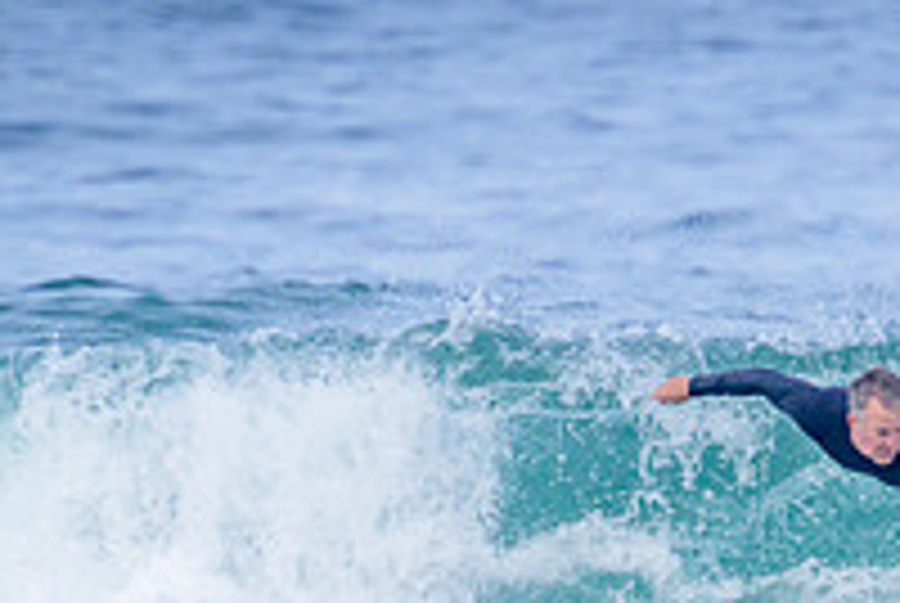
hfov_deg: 0.9
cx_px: 900
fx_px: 59237
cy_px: 722
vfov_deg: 0.6
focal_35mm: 2366
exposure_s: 1/2000
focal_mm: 800
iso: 800
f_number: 11
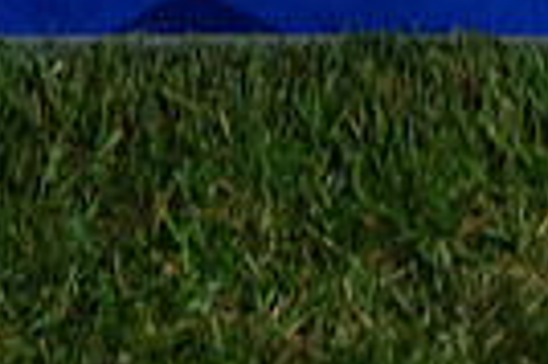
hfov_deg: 14.8
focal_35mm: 139
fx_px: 2113
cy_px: -409
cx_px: 307
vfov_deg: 9.1
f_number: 2.8
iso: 1250
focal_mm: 32
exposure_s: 1/6
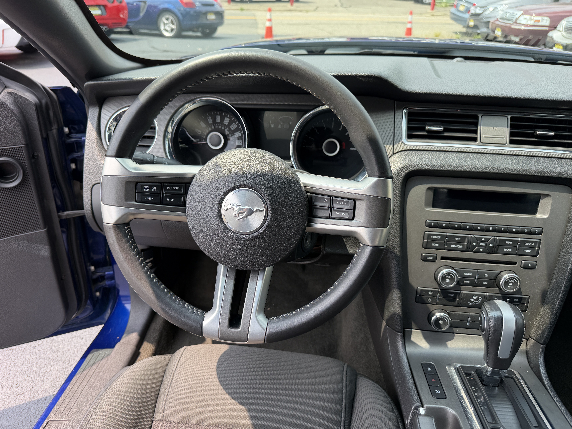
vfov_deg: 56.8
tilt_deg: -32.6
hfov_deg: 71.6
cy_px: 214
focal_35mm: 24
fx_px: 397
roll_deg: -2.0
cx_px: 286
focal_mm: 6.76
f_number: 1.78
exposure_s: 1/504
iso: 80
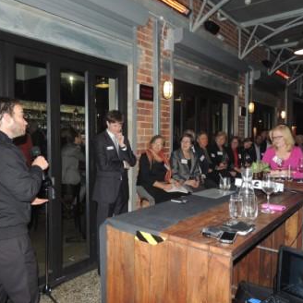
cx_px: 164
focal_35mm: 29
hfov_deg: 55.6
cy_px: 151
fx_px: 287
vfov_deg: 55.6
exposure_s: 1/30
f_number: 3
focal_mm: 4.3
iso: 200
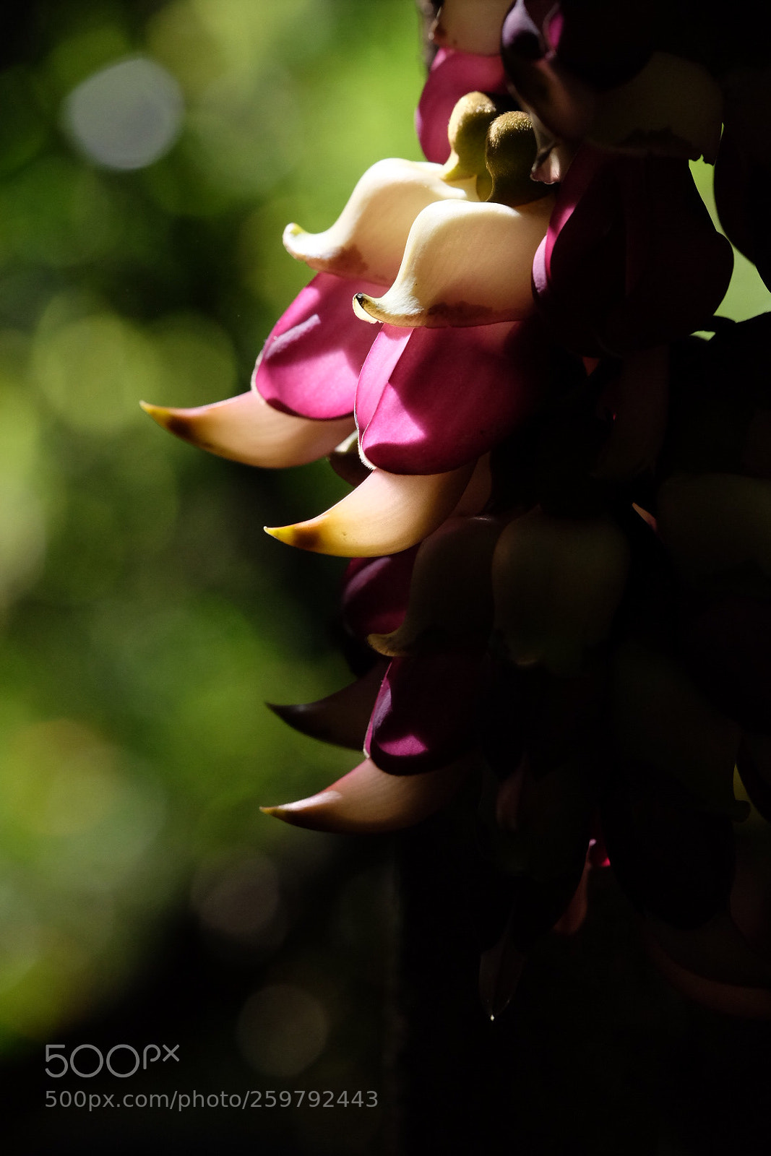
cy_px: 578
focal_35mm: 210
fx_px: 6744
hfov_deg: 6.5
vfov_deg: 9.8
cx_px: 386
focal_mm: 140
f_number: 5.6
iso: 2500
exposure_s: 1/2000
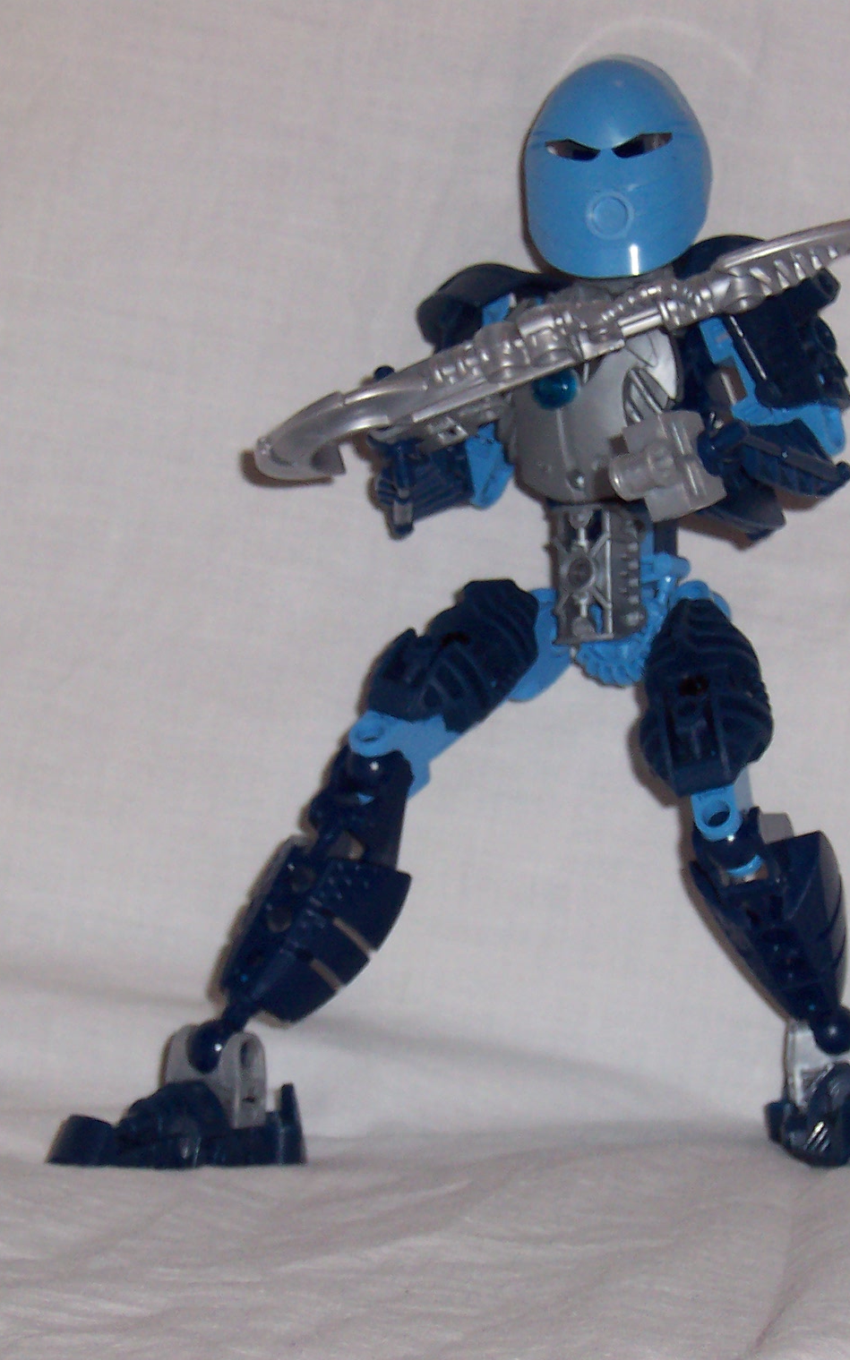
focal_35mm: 139
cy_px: 681
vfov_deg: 15.0
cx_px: 538
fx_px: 5153
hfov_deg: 9.4
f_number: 4
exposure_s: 1/90
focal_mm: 15.2
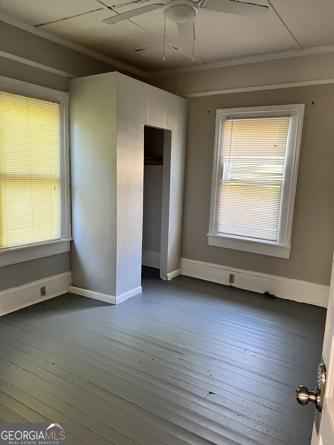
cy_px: 222
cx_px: 167
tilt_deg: -9.4
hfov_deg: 53.1
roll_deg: -3.3
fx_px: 334
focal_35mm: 26
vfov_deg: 67.3
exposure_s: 1/60
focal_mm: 5.7
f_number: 1.5
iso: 200
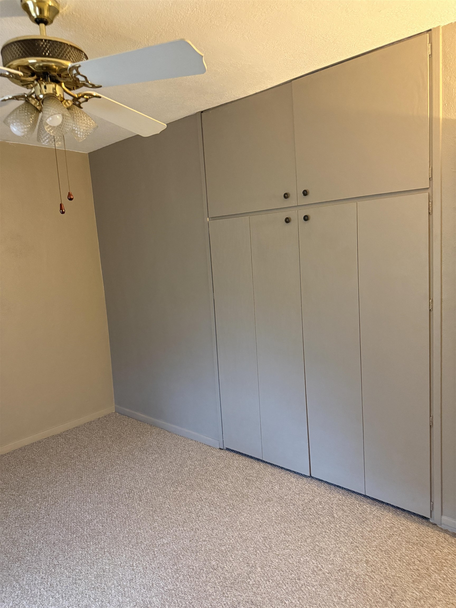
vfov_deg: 71.6
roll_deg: +3.8
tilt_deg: -5.8
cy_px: 304
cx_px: 228
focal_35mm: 24
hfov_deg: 56.8
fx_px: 422
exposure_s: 1/40
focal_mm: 6.76
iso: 640
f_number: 1.78
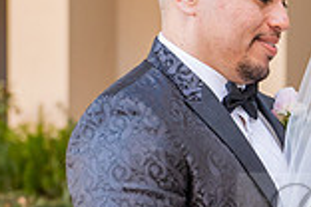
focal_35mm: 260
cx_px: 411
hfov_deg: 7.8
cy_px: 220
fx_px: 2246
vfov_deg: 5.3
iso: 640
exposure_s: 1/200
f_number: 4.5
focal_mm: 70
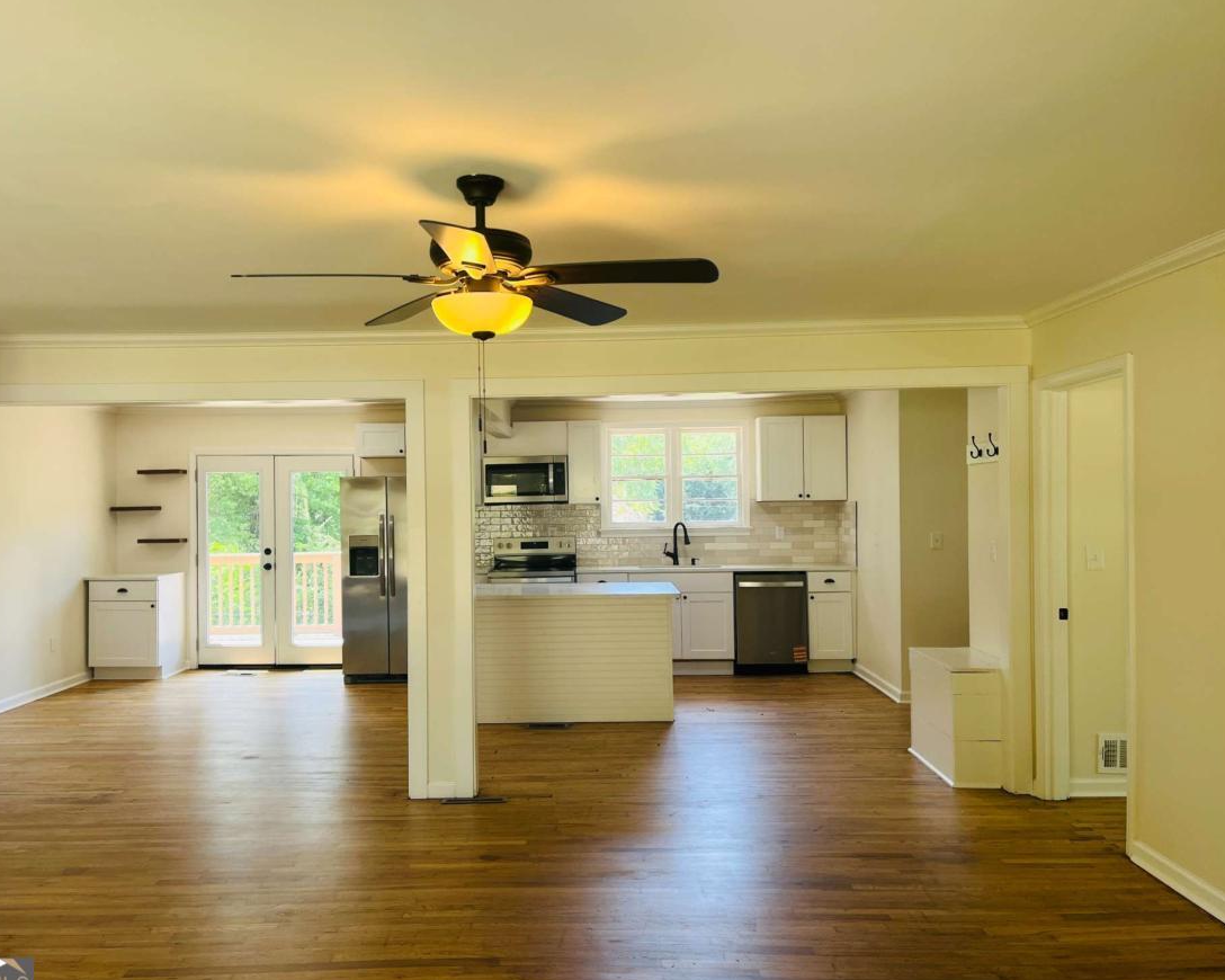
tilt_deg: -0.3
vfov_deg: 51.5
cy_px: 501
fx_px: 1015
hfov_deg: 62.1
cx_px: 556
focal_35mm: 28
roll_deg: +1.2
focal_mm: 5.1
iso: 50
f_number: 1.6
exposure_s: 1/122
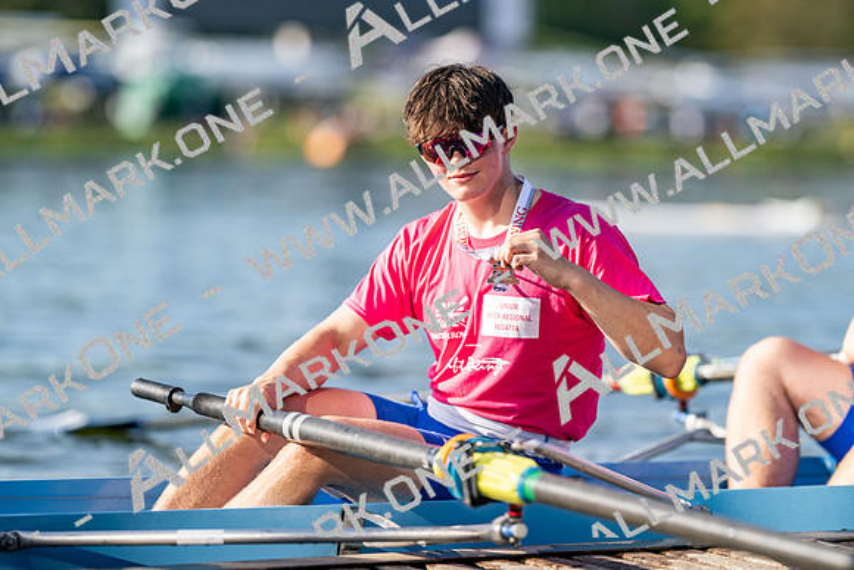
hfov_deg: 15.2
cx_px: 427
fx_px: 3203
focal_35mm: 135
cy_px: 285
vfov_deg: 10.2
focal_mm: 135
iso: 64
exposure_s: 1/2500
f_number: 1.8
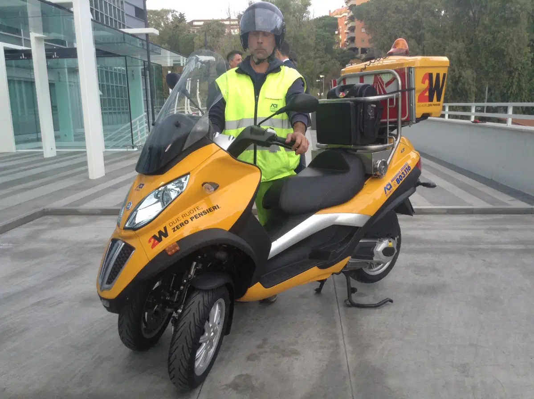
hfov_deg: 55.4
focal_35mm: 33
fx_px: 508
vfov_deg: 42.9
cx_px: 267
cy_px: 200
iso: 25
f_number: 2.4
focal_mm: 3.3
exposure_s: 1/120
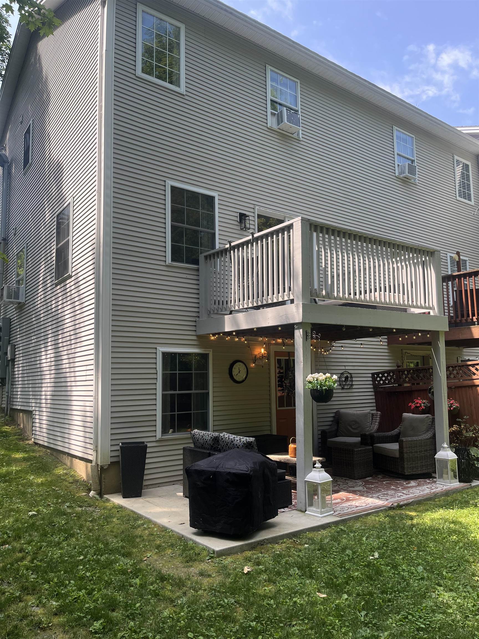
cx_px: 240
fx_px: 480
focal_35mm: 26
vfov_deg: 67.3
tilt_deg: +6.7
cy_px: 320
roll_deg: +0.8
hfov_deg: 53.1
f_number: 1.6
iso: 50
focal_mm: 5.1
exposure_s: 1/598
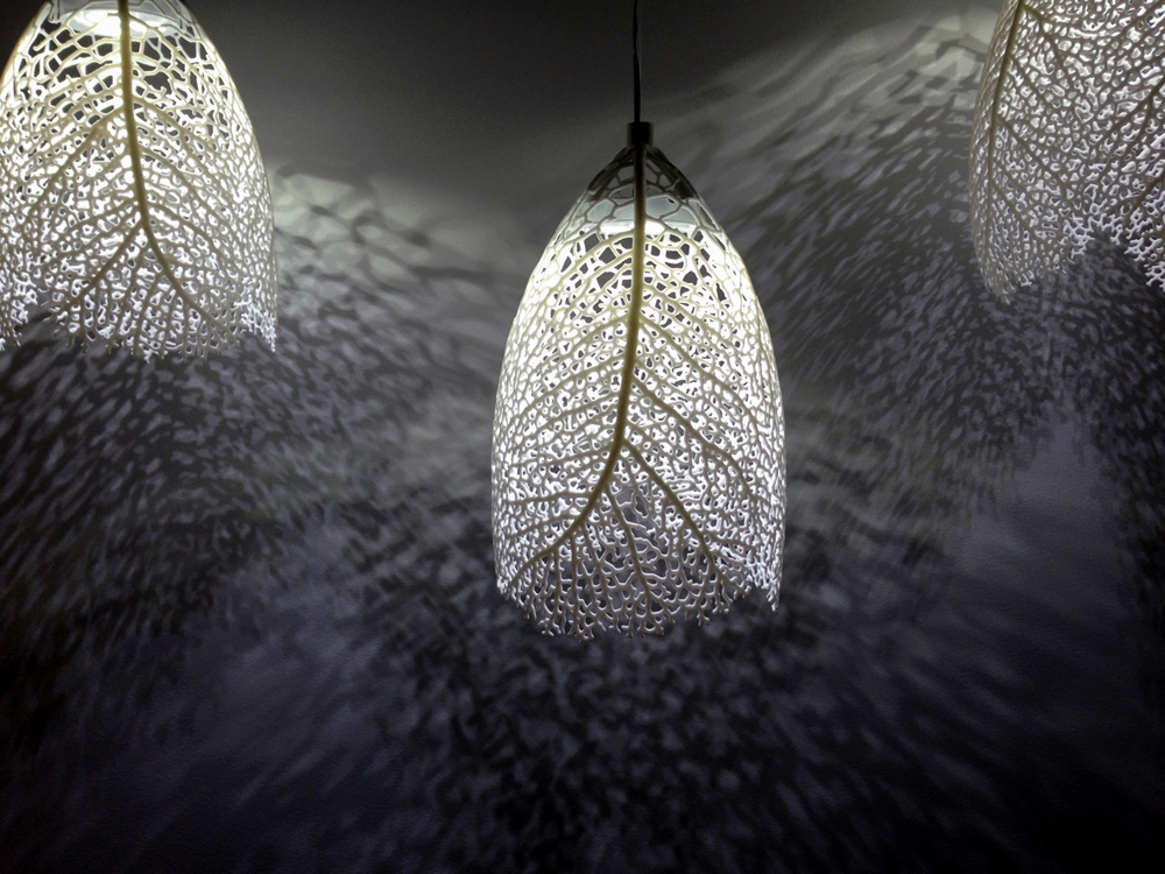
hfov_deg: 55.4
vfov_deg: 42.9
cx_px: 582
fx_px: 1111
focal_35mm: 33
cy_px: 437
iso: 64
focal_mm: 4.12
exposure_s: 1/120
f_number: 2.4
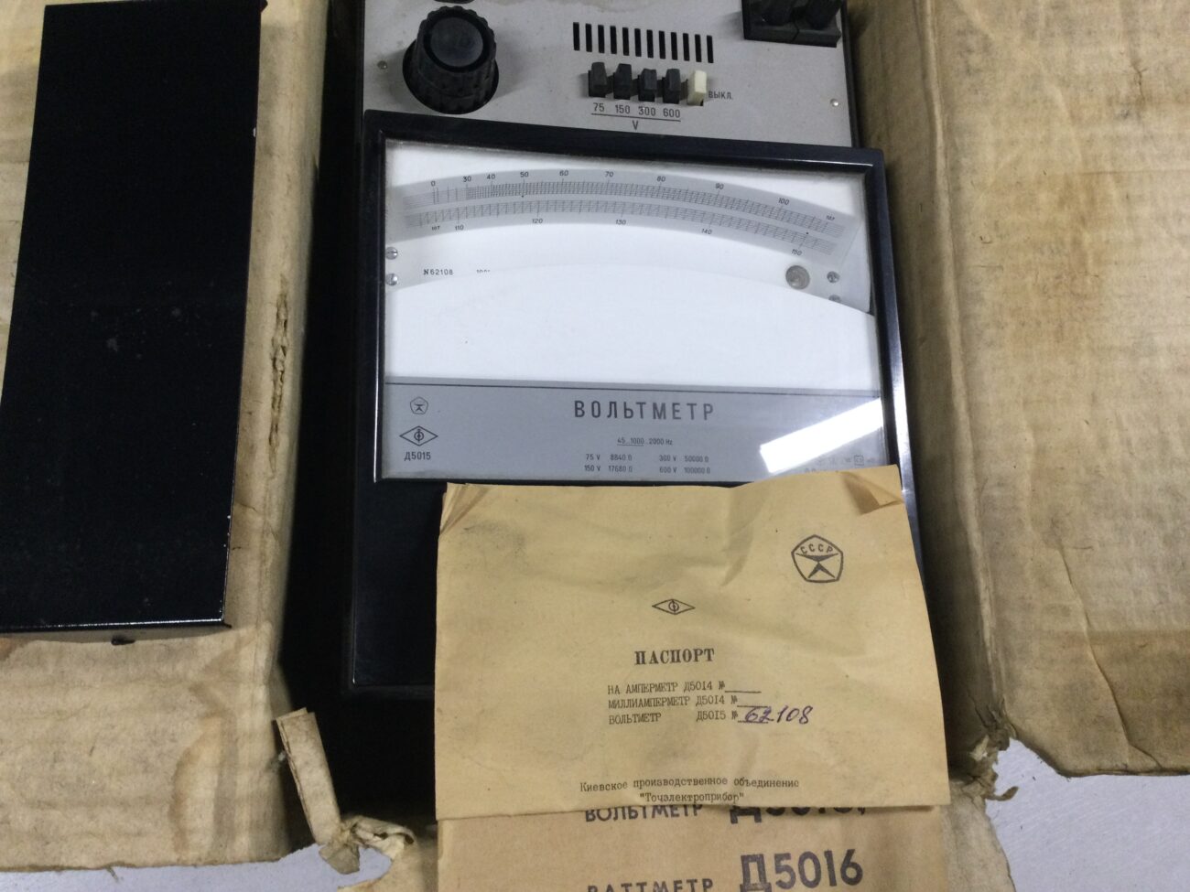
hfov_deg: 58.4
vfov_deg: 45.4
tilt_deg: -70.7
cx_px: 595
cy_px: 446
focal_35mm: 31
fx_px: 1066
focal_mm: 3.3
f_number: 2.4
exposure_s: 1/33
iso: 125
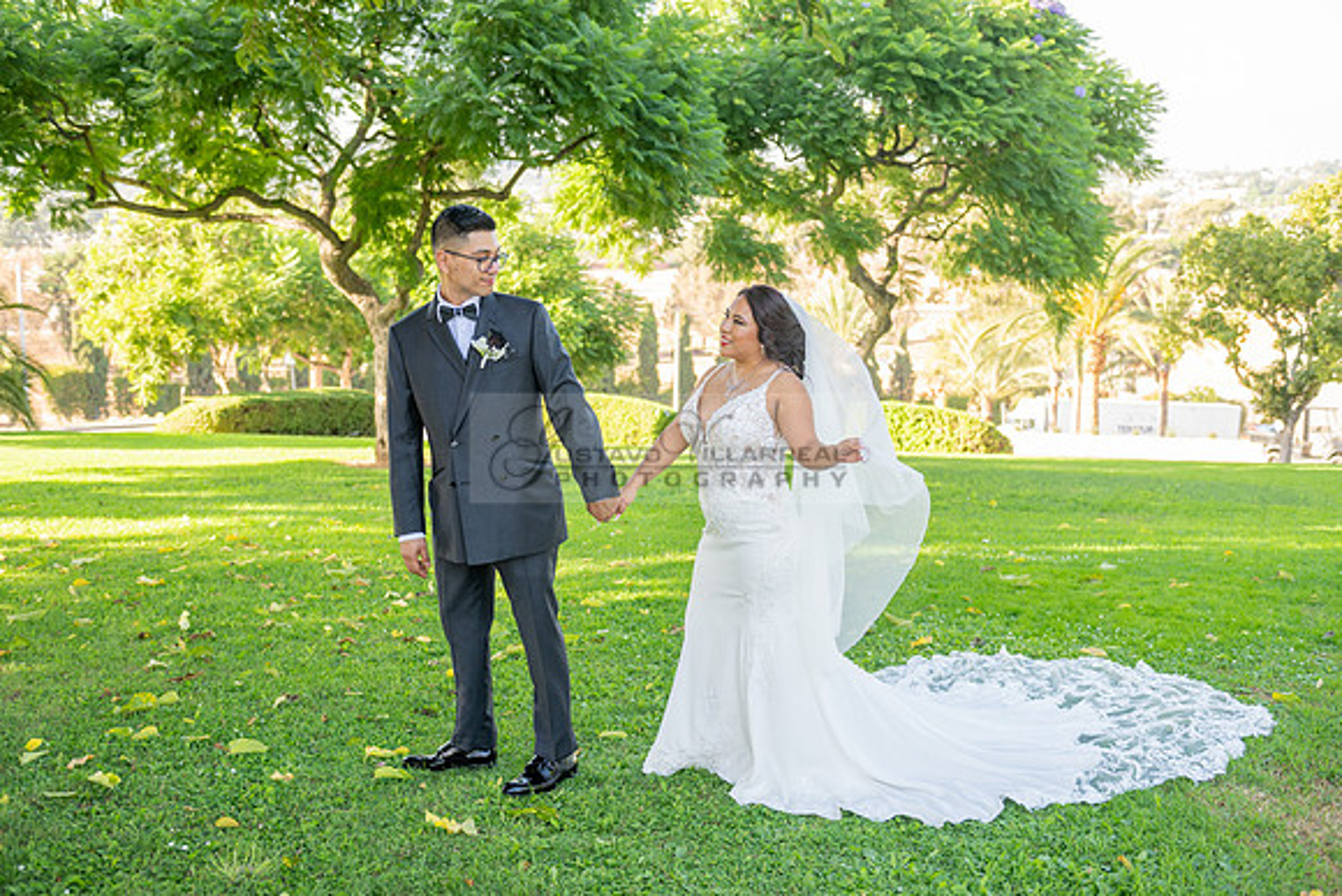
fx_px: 1491
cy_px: 448
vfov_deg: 33.4
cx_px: 671
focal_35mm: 40
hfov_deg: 48.4
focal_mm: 40
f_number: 3.5
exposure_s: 1/200
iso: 200
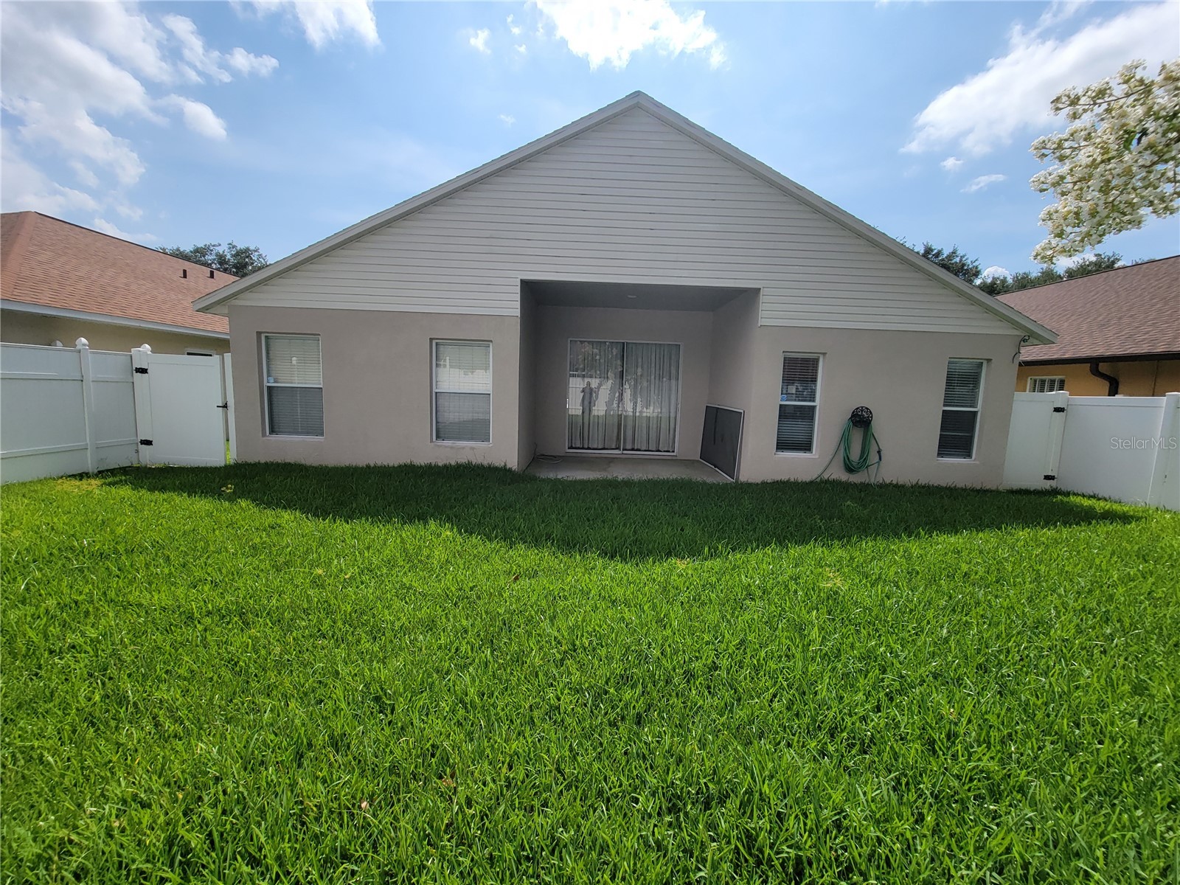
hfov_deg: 106.2
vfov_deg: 89.9
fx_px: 443
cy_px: 442
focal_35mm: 13
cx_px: 590
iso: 50
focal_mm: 2.2
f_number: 2.2
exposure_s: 1/2283
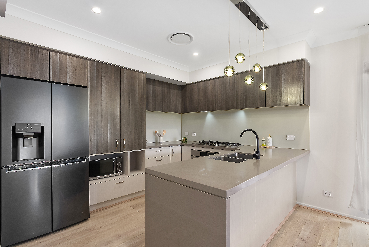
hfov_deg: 93.2
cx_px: 184
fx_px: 174
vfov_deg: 70.6
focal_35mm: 17
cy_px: 124
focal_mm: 17
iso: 200
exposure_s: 1/13
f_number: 8
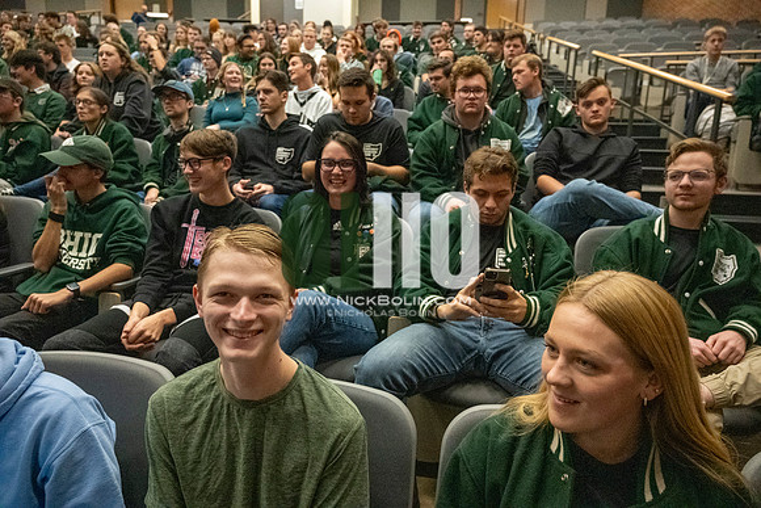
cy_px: 254
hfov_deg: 73.7
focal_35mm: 24
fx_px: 507
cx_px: 380
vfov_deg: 53.2
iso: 12800
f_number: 4
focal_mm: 24
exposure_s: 1/500
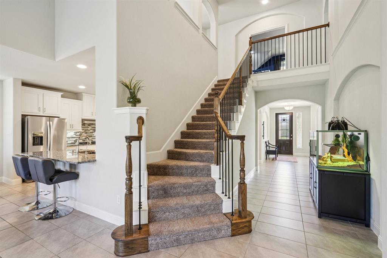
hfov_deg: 96.8
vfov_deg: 73.7
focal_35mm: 16
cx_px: 194
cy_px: 129
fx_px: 172
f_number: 8
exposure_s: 1/10
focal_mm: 16
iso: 400
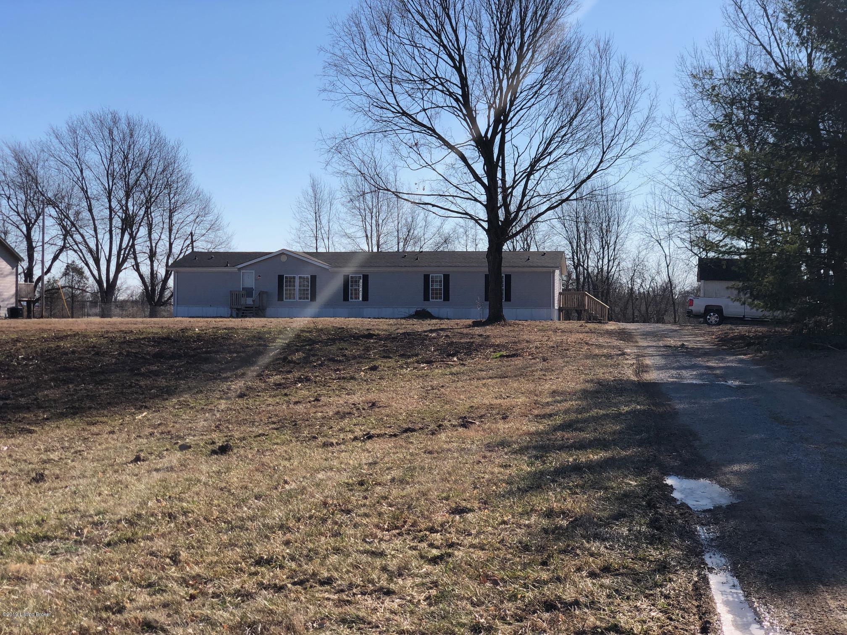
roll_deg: -2.6
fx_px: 1272
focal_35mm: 52
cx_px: 424
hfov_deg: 36.8
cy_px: 318
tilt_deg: +2.2
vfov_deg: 28.0
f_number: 2.4
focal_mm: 6
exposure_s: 1/1453
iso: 16
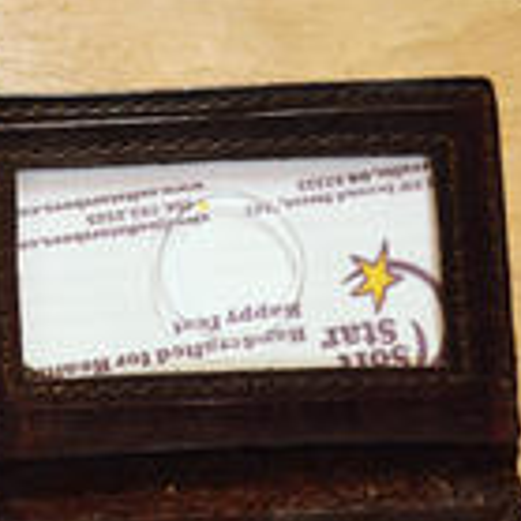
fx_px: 2060
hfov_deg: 13.6
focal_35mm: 121
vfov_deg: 14.3
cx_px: -251
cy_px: 431
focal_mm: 22
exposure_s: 1/60
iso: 2500
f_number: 4
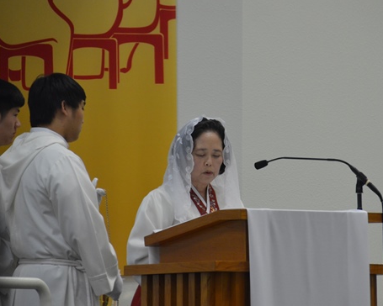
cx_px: 226
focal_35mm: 395
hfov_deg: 4.9
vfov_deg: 3.9
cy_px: 150
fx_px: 4477
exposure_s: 1/50
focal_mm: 200
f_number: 5.6
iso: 1600
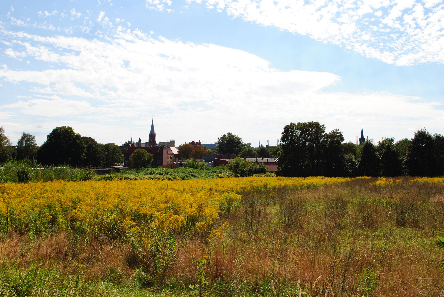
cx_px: 222
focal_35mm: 36
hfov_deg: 53.1
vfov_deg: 37.0
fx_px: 444
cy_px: 148
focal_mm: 24
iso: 125
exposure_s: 1/250
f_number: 10
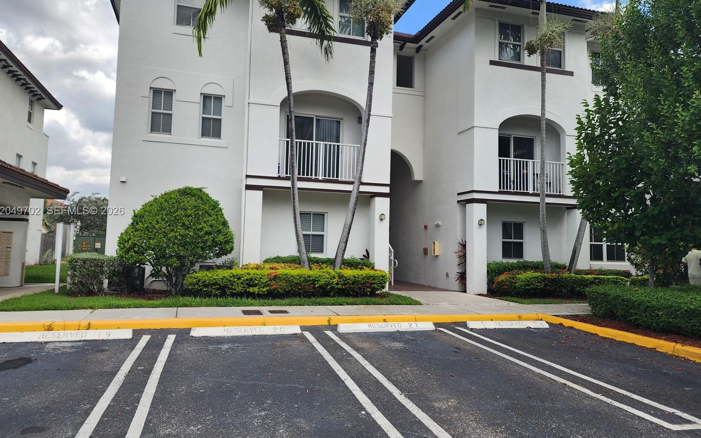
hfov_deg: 72.5
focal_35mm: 25
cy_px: 212
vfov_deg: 49.3
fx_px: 478
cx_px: 344
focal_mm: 6.4
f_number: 1.8
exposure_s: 1/616
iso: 12
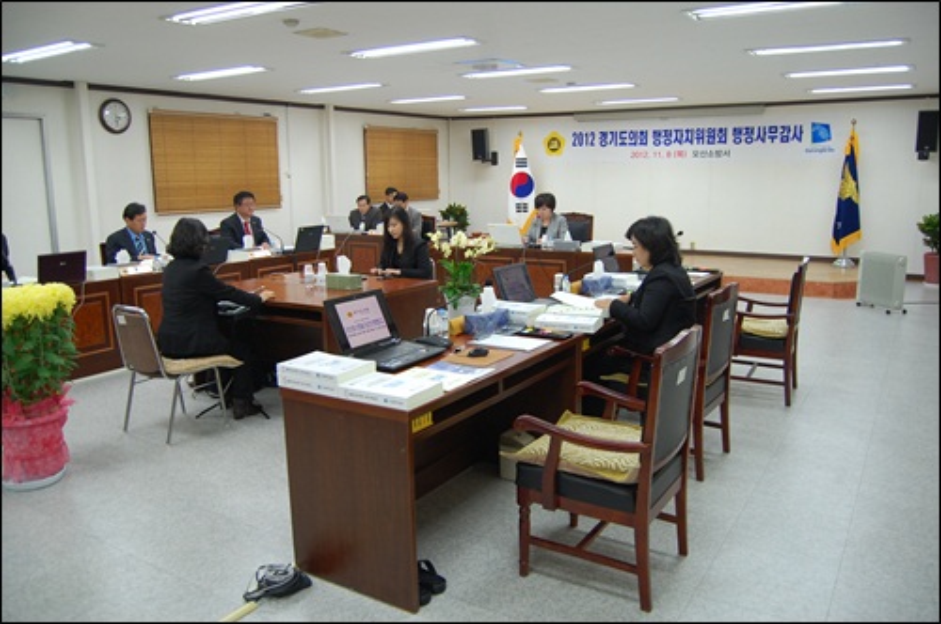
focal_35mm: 27
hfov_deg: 67.4
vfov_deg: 47.8
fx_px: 705
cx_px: 470
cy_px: 312
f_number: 4
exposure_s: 1/60
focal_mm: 18
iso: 400
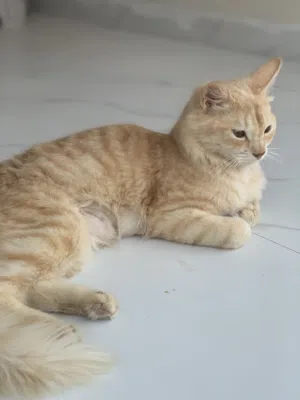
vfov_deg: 36.8
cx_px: 150
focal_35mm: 52
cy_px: 200
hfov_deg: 28.0
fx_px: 601
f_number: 2.4
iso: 80
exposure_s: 1/122
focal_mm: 6
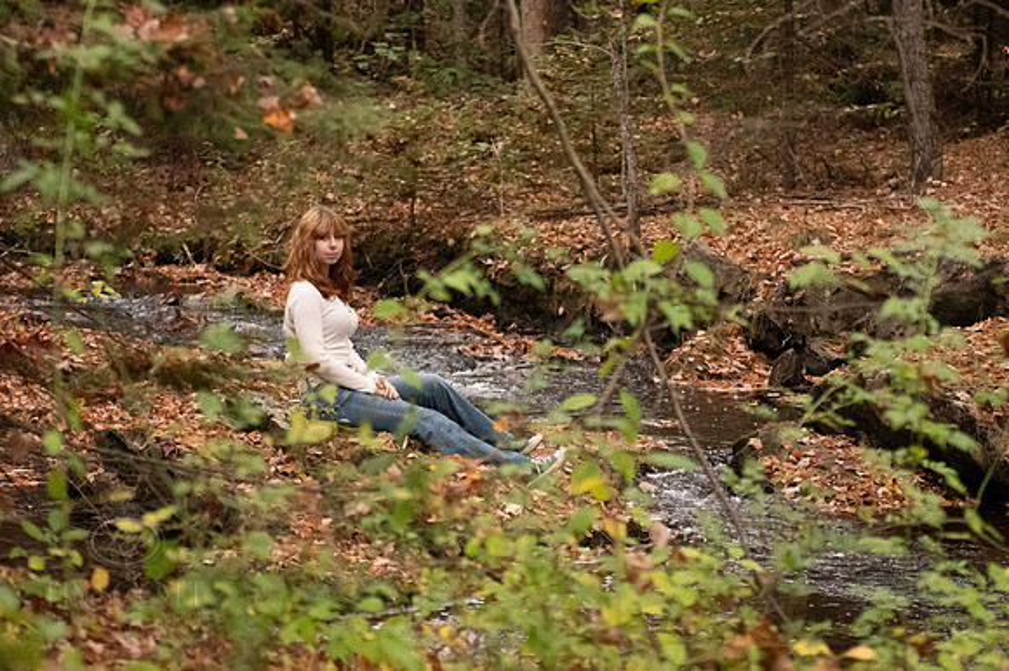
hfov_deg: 19.5
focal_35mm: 105
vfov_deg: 13.0
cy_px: 336
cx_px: 504
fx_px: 2941
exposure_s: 1/400
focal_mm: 70
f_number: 2.8
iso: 8000
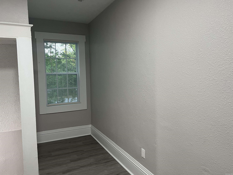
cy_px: 88
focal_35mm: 26
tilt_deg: -4.3
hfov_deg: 67.3
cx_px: 116
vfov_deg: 53.1
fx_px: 175
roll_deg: +0.9
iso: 160
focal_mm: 5.7
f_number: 1.5
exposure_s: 1/60
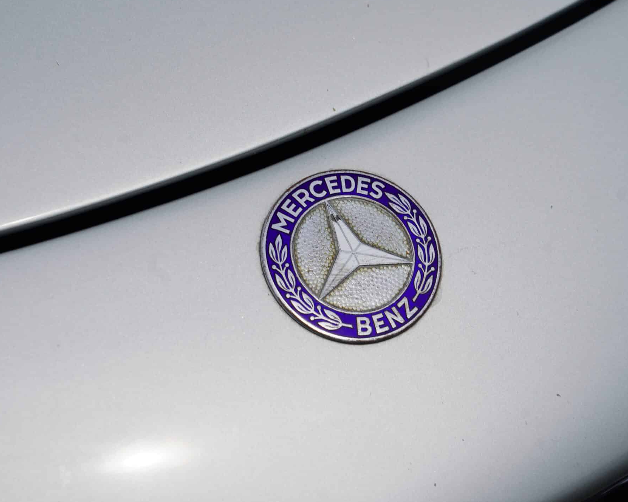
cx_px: 335
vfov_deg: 10.9
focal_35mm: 142
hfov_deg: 13.6
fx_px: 2639
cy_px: 257
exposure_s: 1/250
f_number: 8
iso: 100
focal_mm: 105
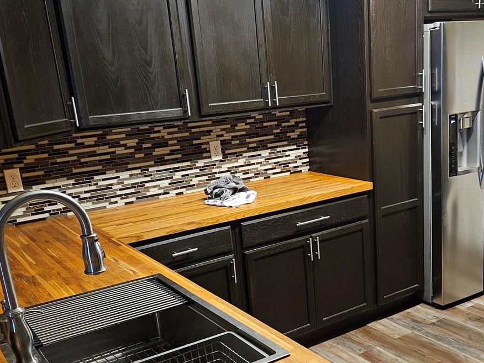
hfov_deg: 44.3
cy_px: 250
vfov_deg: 34.0
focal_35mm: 42
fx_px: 587
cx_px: 309
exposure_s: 1/24
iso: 500
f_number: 1.8
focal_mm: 5.4
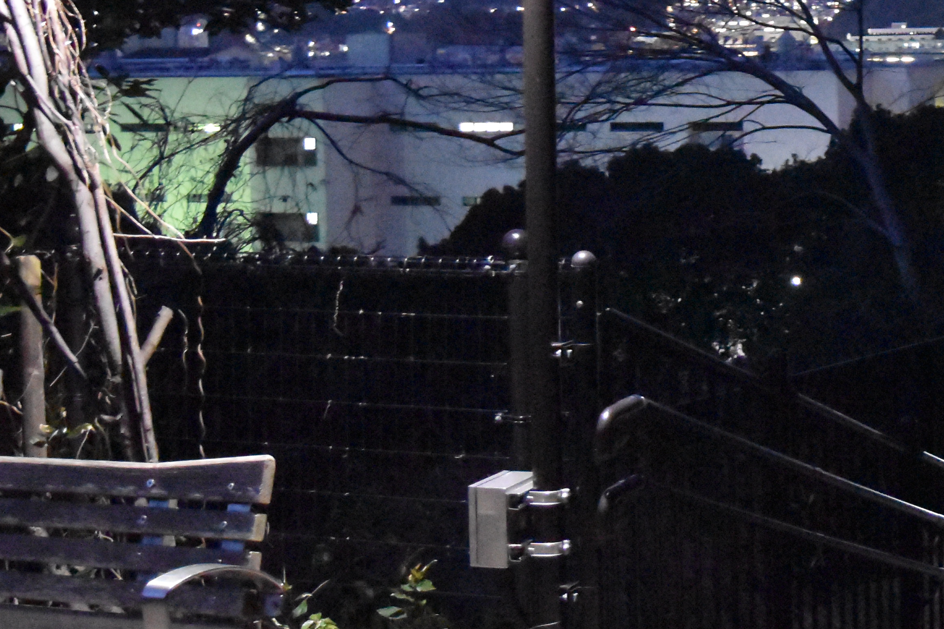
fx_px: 2229
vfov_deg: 15.9
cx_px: 1017
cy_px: 108
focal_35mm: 85
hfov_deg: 22.7
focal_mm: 22
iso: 12800
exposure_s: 1/13
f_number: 3.8
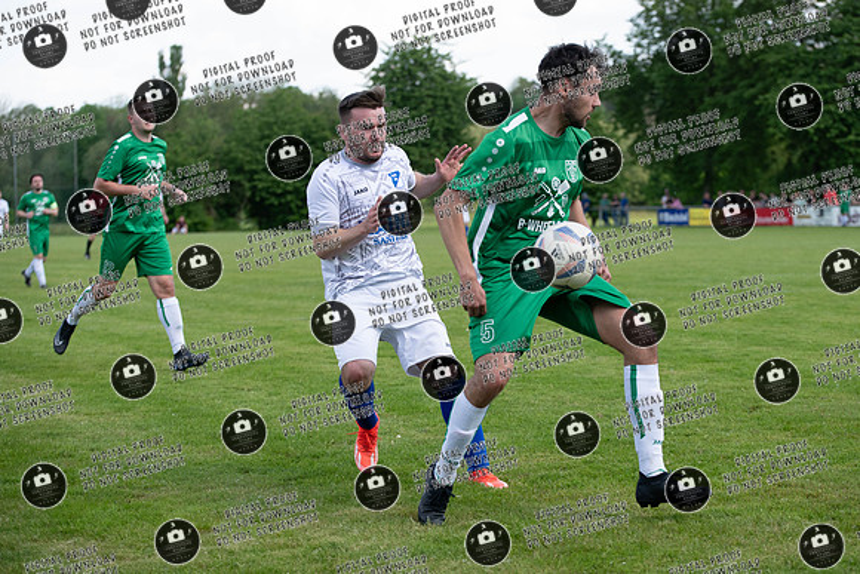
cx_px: 480
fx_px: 2135
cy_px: 253
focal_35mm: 89
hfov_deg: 22.8
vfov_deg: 15.3
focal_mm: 80
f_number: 3.5
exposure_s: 1/1600
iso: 400
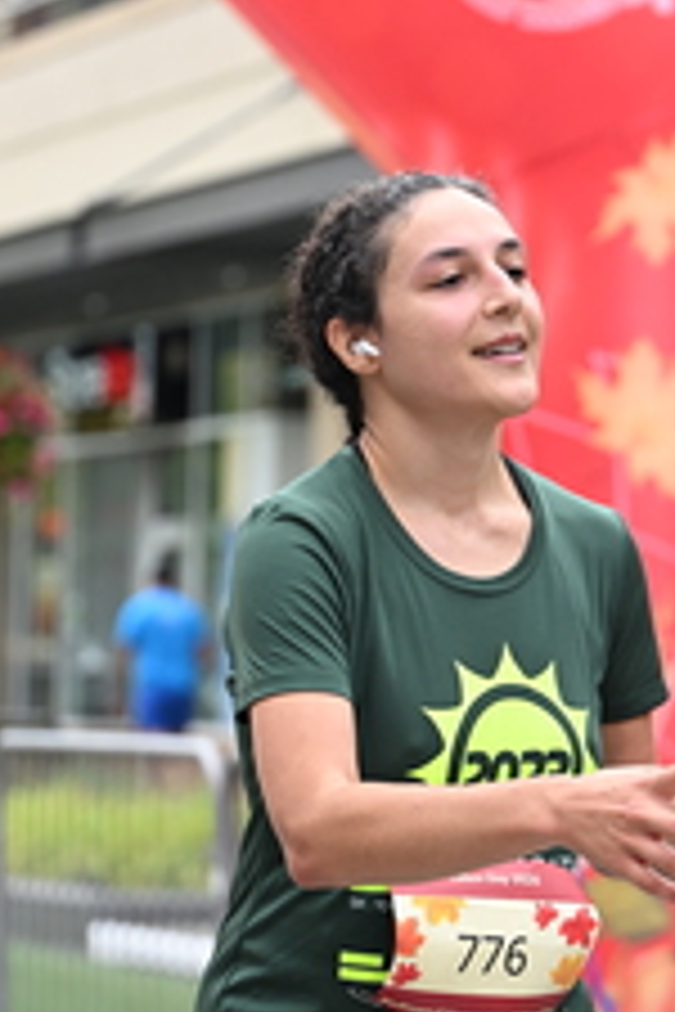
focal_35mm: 176
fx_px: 4950
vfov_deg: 11.7
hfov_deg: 7.8
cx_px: 529
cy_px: 504
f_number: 2.8
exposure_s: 1/2000
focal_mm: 72
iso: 640
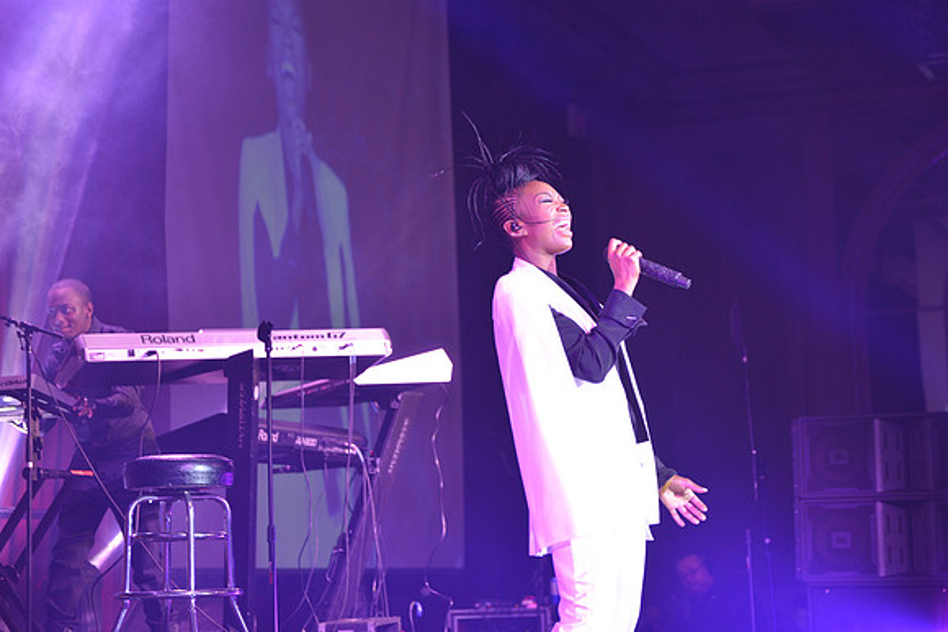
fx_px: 2502
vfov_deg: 14.4
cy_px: 316
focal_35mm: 95
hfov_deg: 21.5
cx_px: 474
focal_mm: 95
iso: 1000
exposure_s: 1/125
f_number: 5
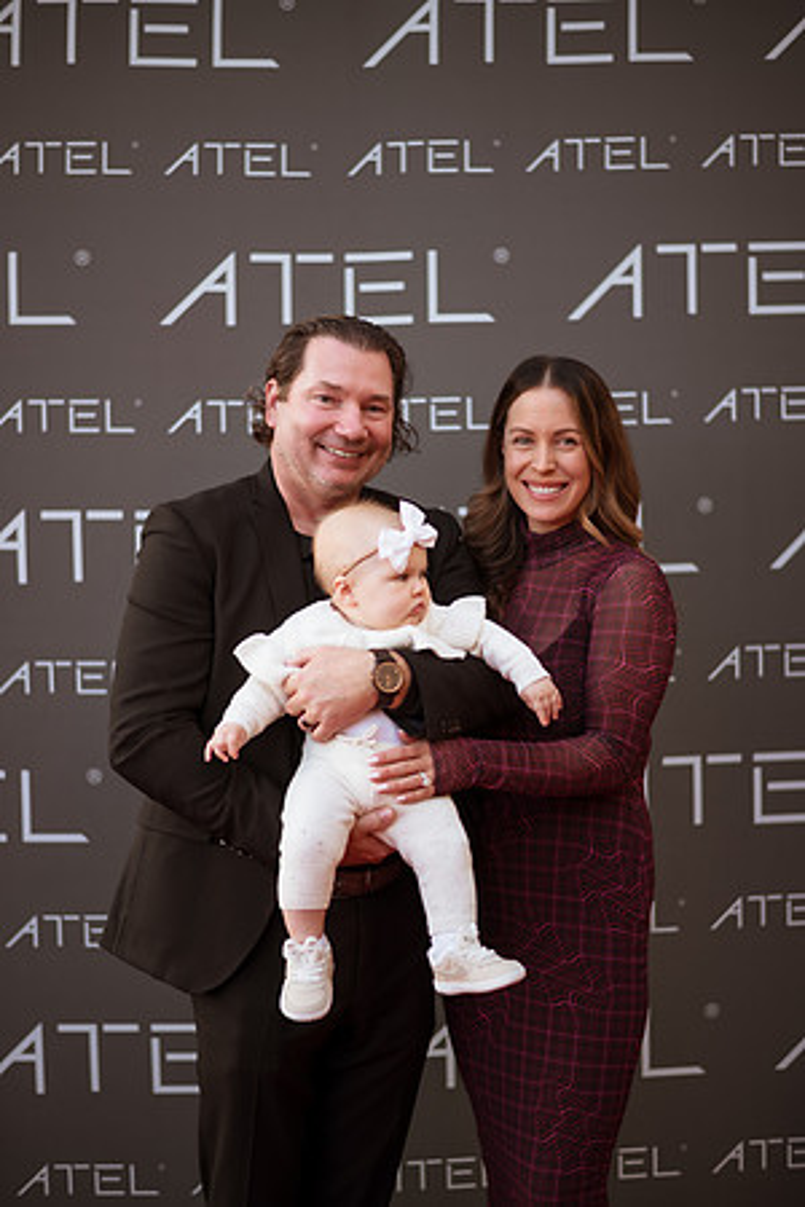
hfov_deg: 23.4
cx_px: 402
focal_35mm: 58
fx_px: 1945
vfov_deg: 34.5
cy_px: 604
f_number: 1.4
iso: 125
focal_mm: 58
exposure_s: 1/1000
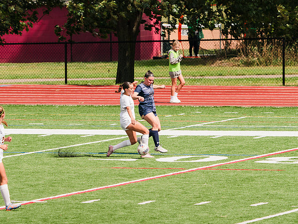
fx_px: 3892
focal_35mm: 452
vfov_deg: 3.3
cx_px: 153
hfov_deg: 4.4
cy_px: 114
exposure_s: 1/1600
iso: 250
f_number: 5.6
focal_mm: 268
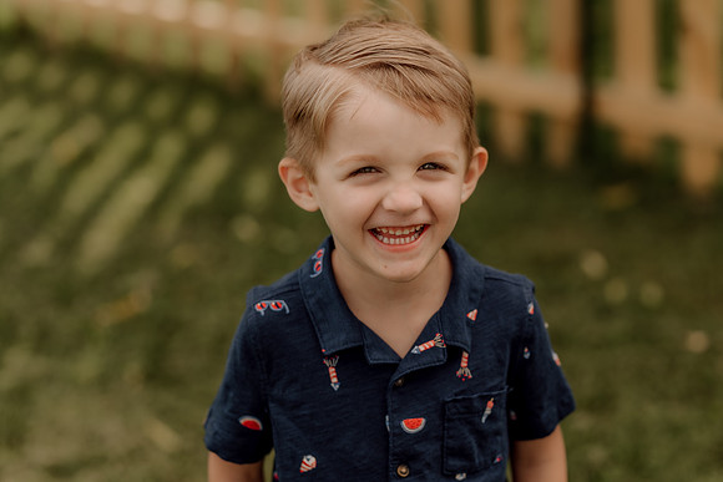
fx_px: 1707
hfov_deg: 23.9
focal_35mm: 85
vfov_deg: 16.1
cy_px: 241
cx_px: 362
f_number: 2.5
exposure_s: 1/320
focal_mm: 85
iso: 80
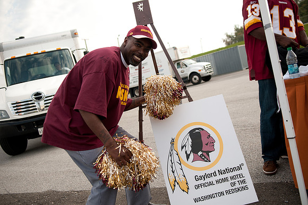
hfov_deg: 55.2
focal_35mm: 34
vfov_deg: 38.3
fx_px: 295
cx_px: 154
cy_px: 102
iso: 200
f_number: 2.8
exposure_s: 1/1600
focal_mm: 23
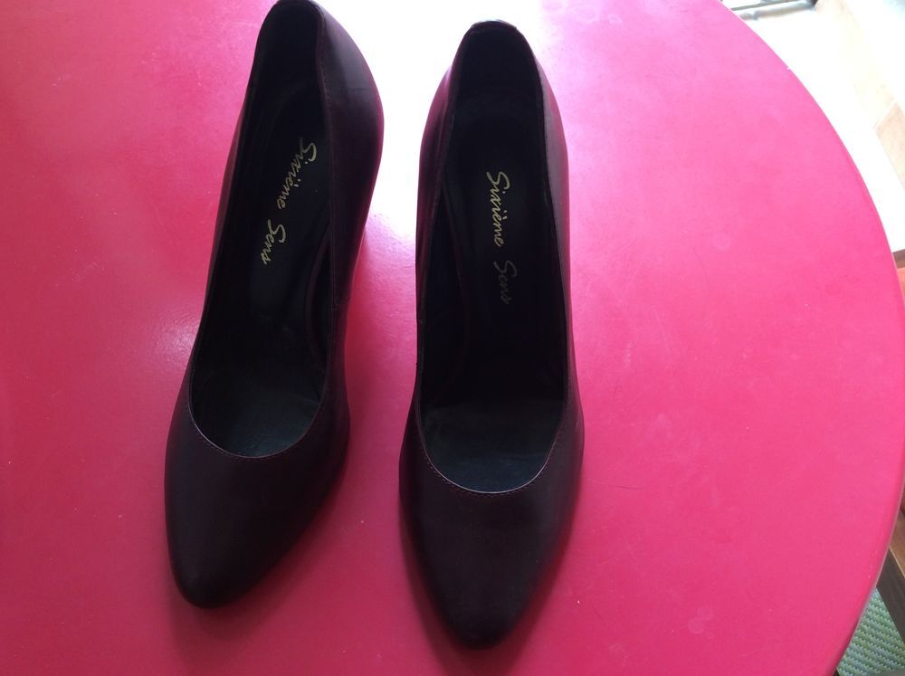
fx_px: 835
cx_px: 452
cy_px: 338
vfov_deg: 44.1
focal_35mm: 32
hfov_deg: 56.9
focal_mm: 3.3
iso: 40
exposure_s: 1/25
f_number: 2.4
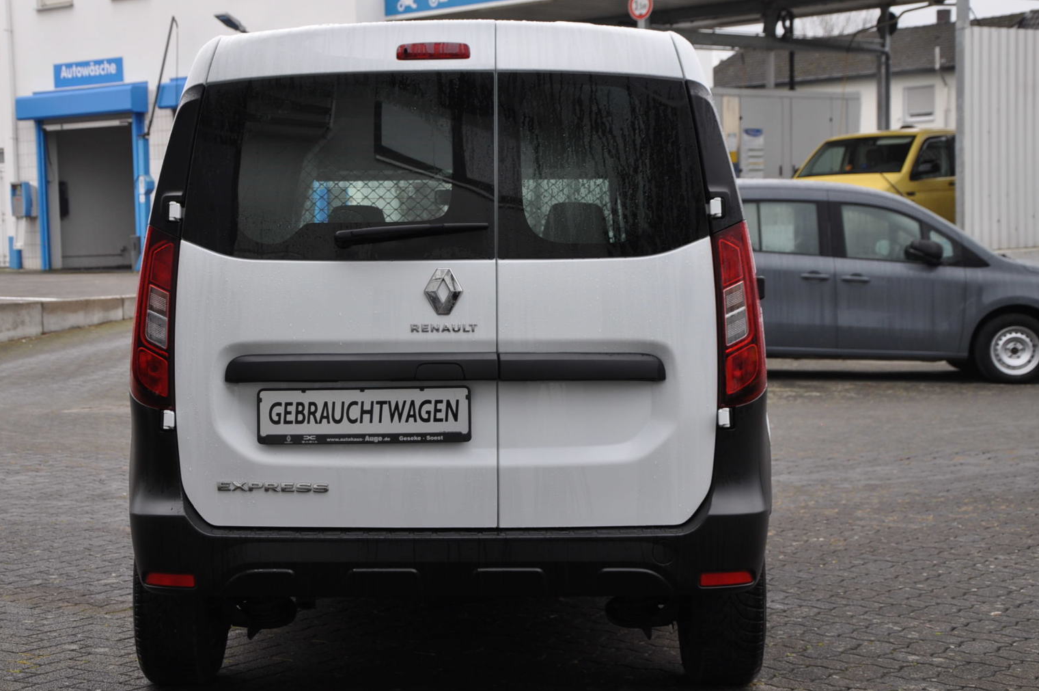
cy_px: 326
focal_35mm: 71
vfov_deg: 19.1
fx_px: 2047
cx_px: 436
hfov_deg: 28.4
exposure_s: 1/125
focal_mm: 40
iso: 320
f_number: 5.6
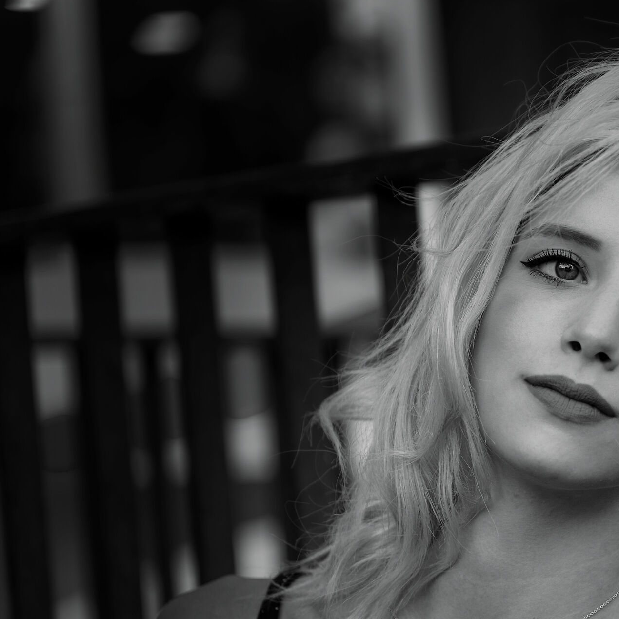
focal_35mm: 193
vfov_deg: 9.1
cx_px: 577
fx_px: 3905
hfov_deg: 9.0
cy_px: 385
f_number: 4
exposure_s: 1/200
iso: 200
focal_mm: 120
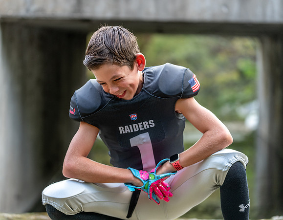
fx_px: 932
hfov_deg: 17.3
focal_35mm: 112
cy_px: 109
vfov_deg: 13.5
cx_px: 117
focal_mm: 101
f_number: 2.8
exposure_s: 1/320
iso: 500
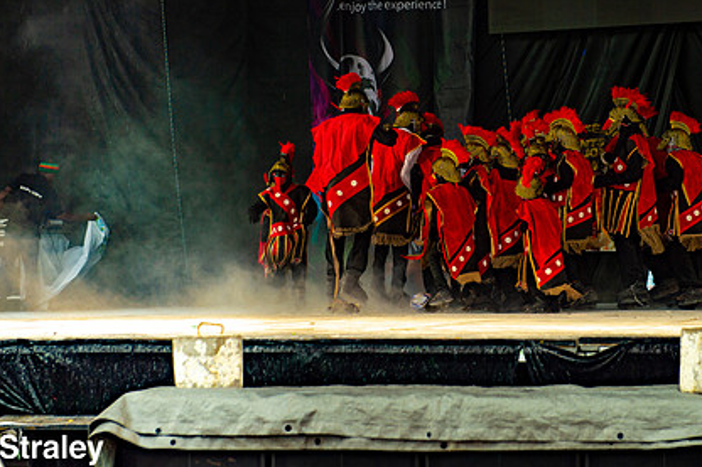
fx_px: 1793
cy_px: 172
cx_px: 442
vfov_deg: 14.8
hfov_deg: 22.1
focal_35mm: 92
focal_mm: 66
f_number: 5
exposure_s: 1/250
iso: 125
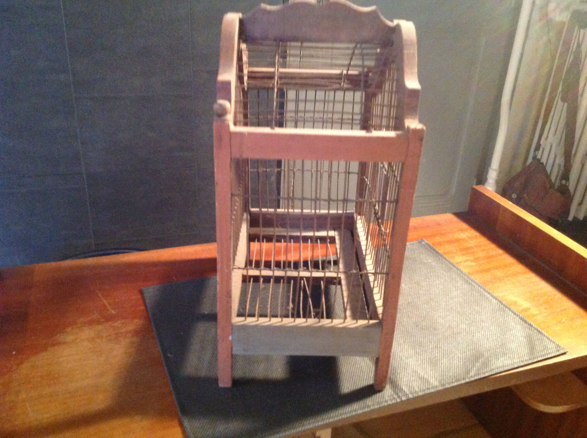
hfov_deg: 52.7
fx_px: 593
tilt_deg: -25.2
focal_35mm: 35
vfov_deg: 40.6
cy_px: 219
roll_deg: -3.9
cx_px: 294
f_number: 2.4
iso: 640
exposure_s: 1/17
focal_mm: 4.28
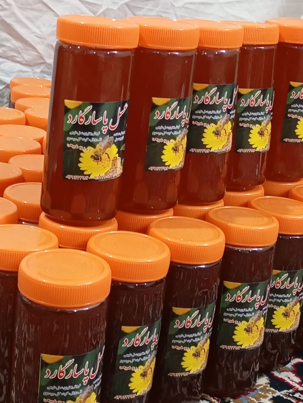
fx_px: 862
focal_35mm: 74
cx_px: 166
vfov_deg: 26.3
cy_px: 177
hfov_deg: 19.9
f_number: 1.8
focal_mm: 4.27
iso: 2068
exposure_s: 1/20
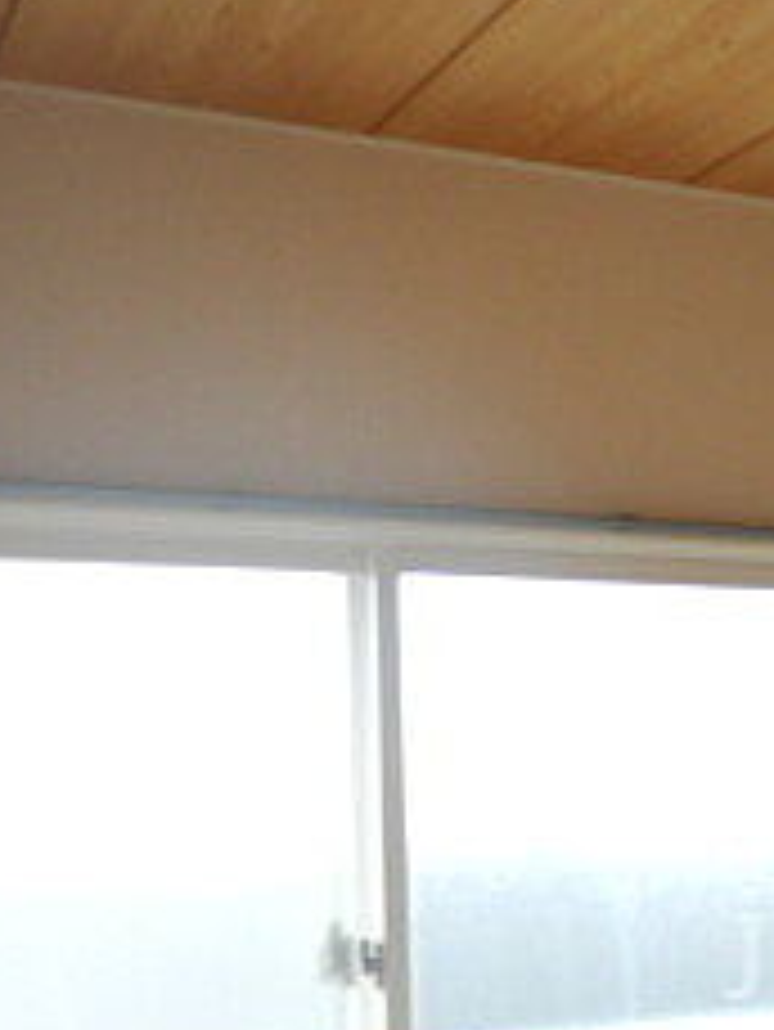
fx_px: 1996
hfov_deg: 20.0
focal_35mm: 67
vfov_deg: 27.8
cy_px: 945
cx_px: 1030
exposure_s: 1/100
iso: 125
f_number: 2.8
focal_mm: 4.3
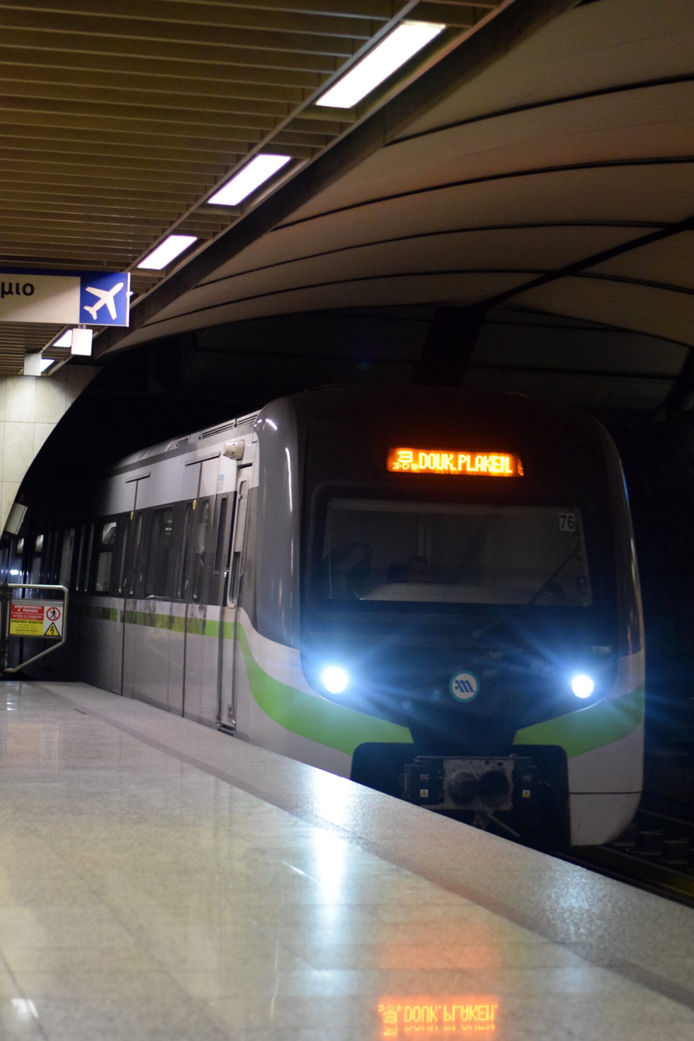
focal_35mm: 75
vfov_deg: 27.0
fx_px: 2169
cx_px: 347
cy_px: 520
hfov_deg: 18.2
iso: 3200
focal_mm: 50
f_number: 2
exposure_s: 1/320
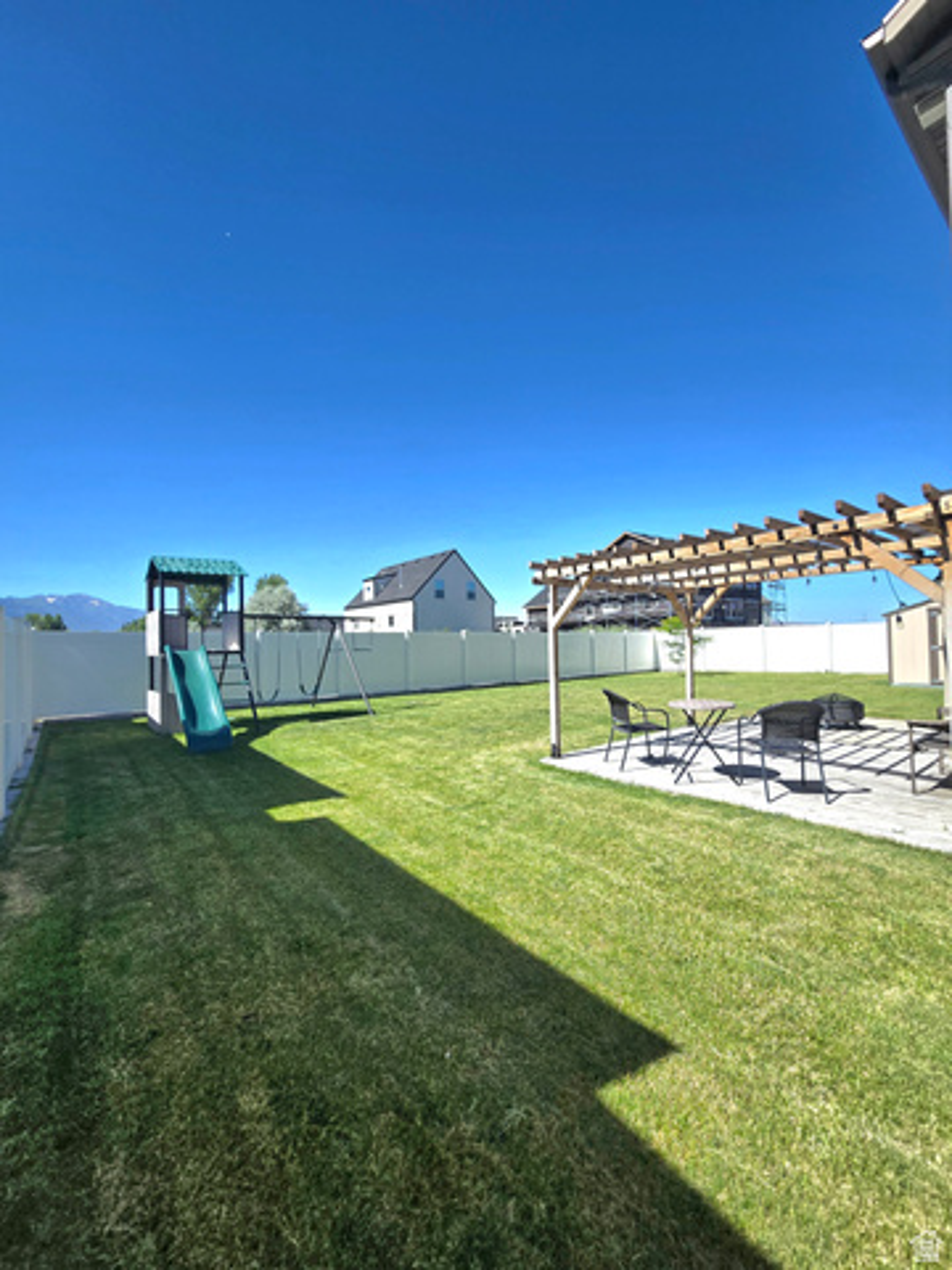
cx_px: 476
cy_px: 635
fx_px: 477
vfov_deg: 106.2
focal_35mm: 13
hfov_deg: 89.9
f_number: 2.2
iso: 50
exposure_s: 1/2000
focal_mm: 2.2
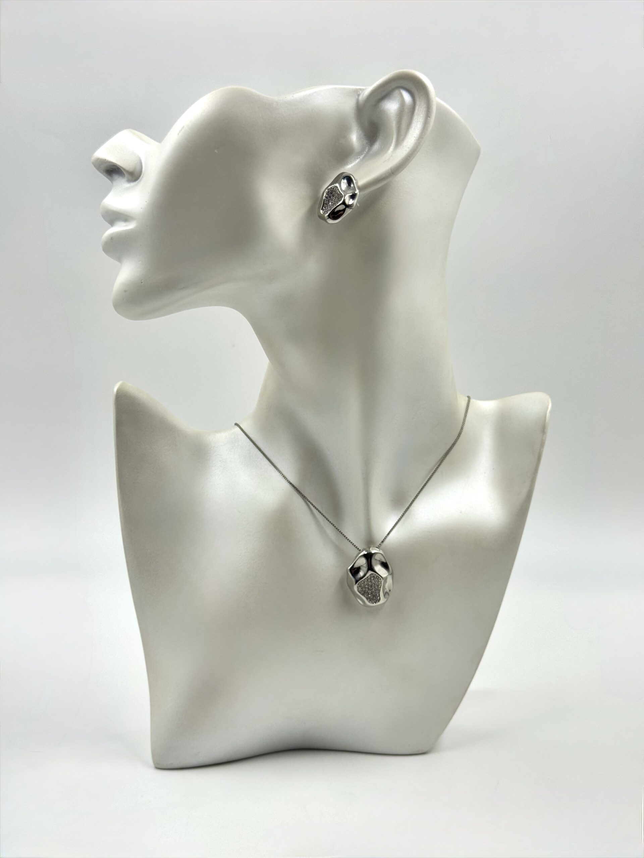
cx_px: 322
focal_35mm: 48
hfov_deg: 30.3
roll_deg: +1.4
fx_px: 1191
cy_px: 429
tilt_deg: -12.1
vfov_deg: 39.7
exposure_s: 1/1238
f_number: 1.78
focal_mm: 6.76
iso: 64
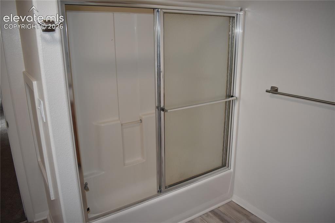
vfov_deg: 47.9
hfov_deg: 67.4
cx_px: 168
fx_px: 251
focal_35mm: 27
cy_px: 112
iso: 800
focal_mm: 18
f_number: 4.5
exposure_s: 1/200
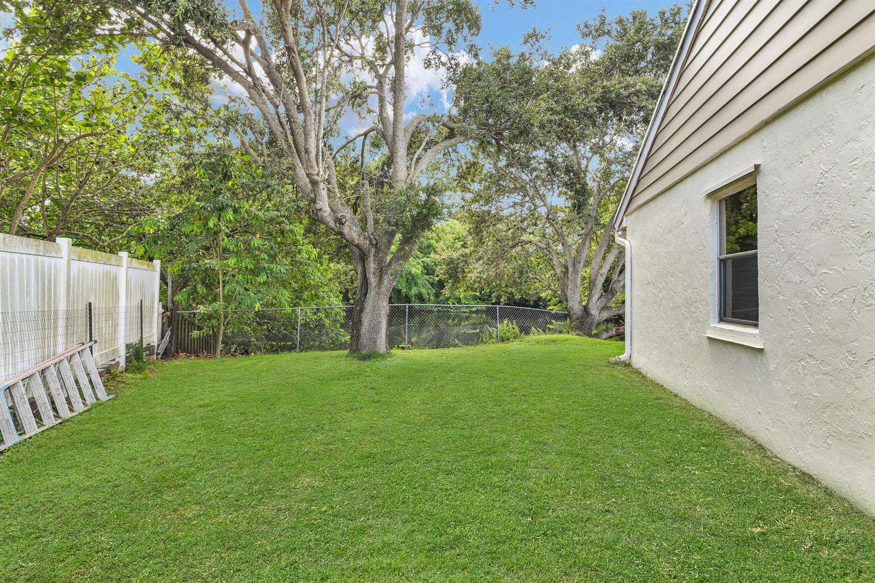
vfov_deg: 64.5
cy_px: 292
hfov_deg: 86.9
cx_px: 438
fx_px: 462
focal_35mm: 19
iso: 200
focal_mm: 19
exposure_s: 1/30
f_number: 11
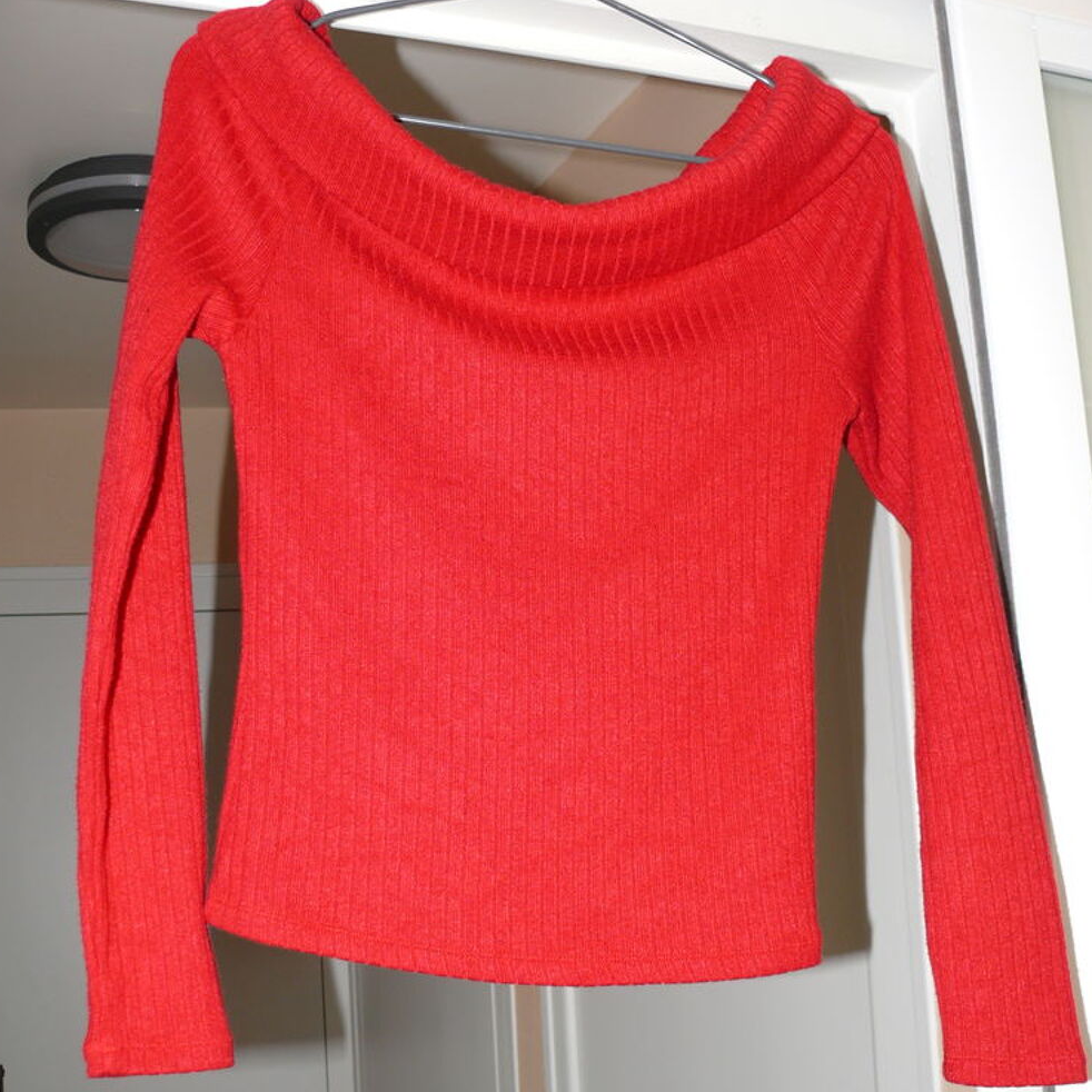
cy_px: 597
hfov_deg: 40.0
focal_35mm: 42
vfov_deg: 40.0
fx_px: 1499
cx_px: 540
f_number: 2.8
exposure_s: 1/30
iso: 100
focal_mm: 7.4
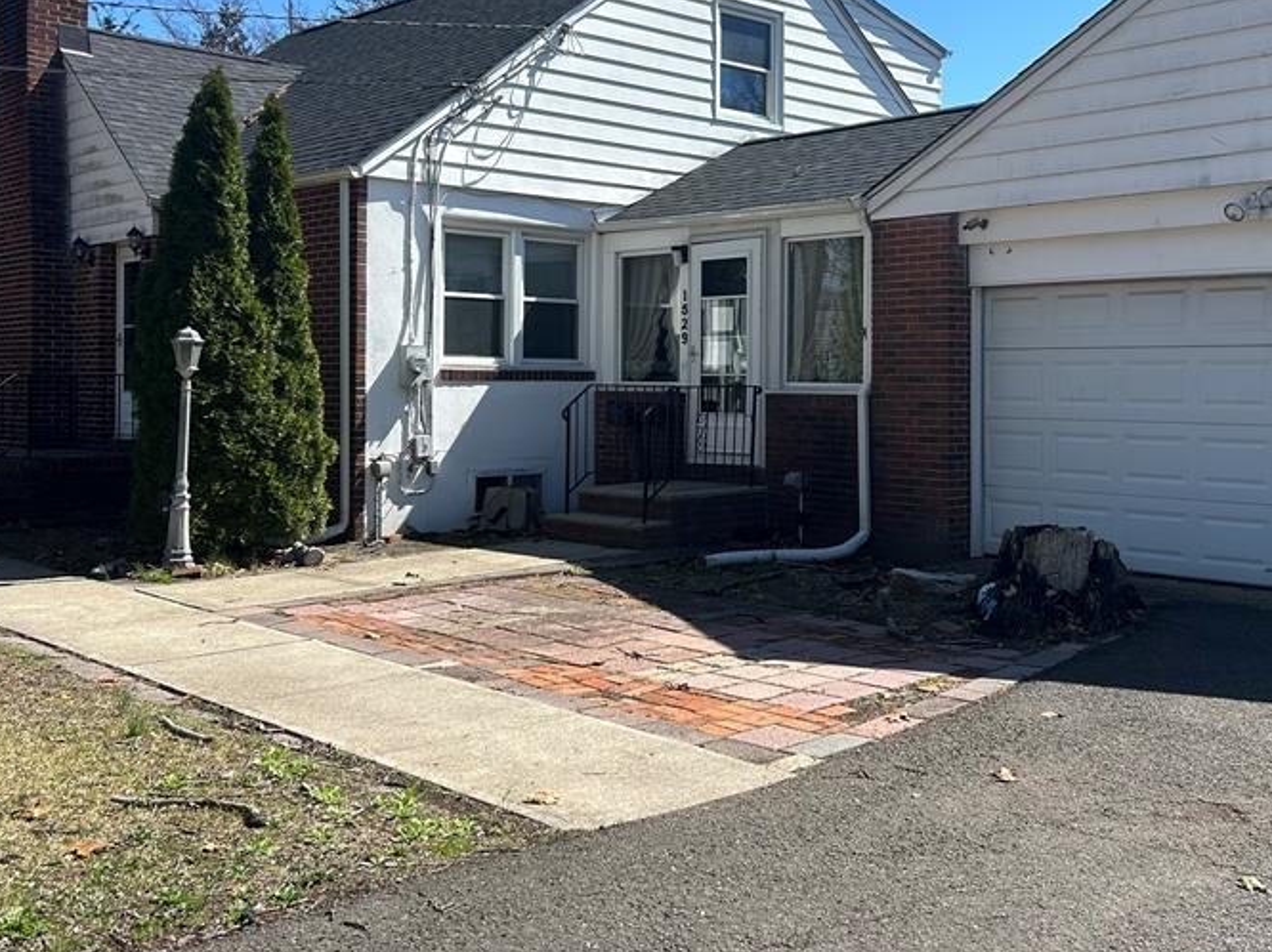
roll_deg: -0.8
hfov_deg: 46.6
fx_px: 1469
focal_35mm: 40
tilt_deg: -2.4
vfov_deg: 35.8
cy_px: 361
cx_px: 753
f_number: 1.5
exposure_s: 1/3165
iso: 50
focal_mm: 5.7
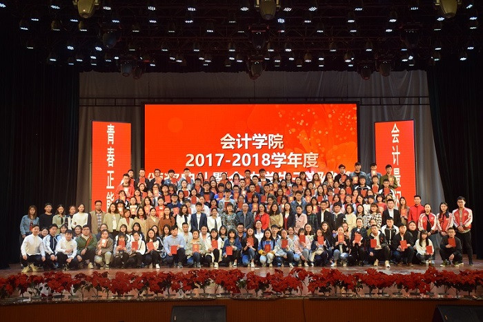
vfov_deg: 28.0
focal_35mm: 48
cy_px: 161
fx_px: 644
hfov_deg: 41.1
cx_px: 242
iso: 1100
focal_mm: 32
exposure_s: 1/60
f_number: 4
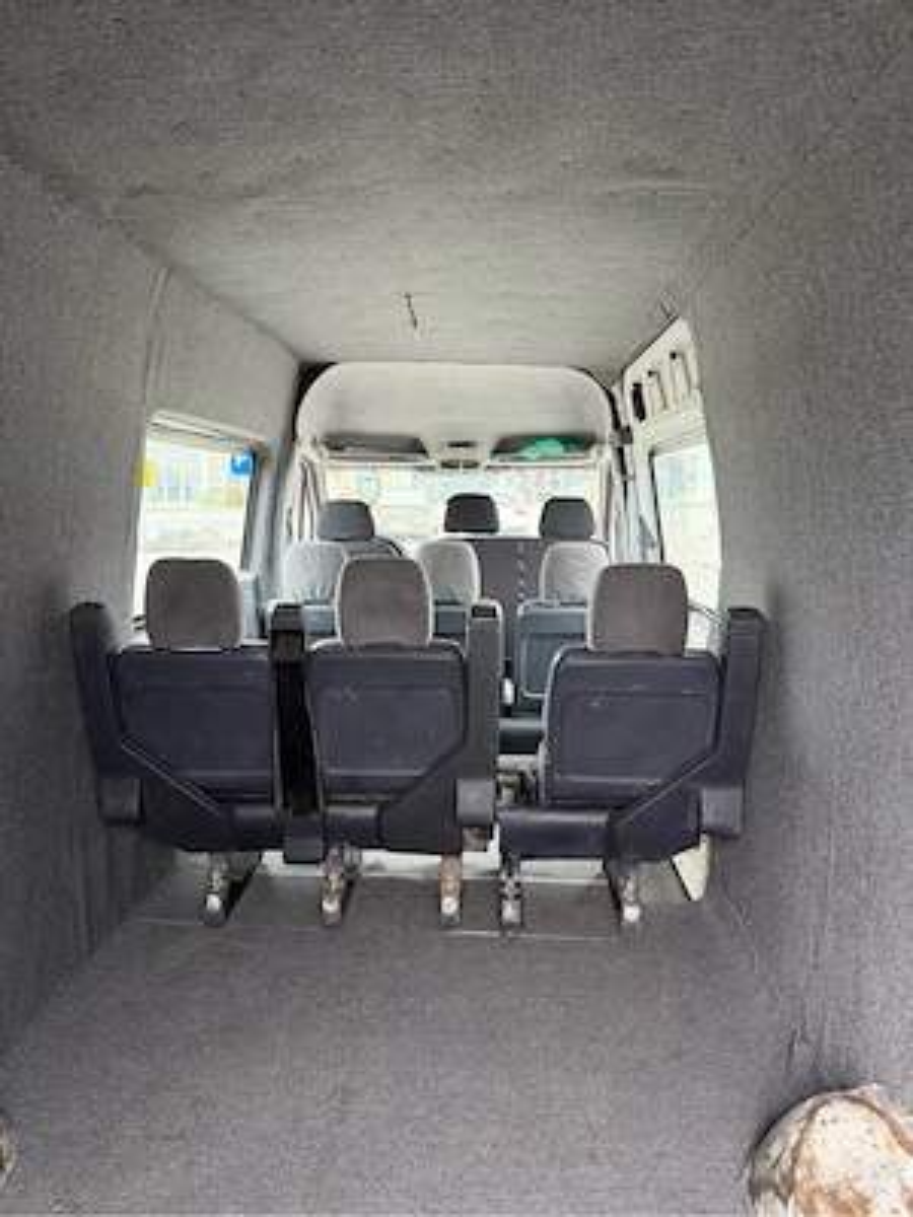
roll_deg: +0.5
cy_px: 608
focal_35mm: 24
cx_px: 456
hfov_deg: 56.8
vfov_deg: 71.6
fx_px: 844
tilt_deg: -11.2
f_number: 1.78
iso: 200
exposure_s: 1/67
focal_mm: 6.76
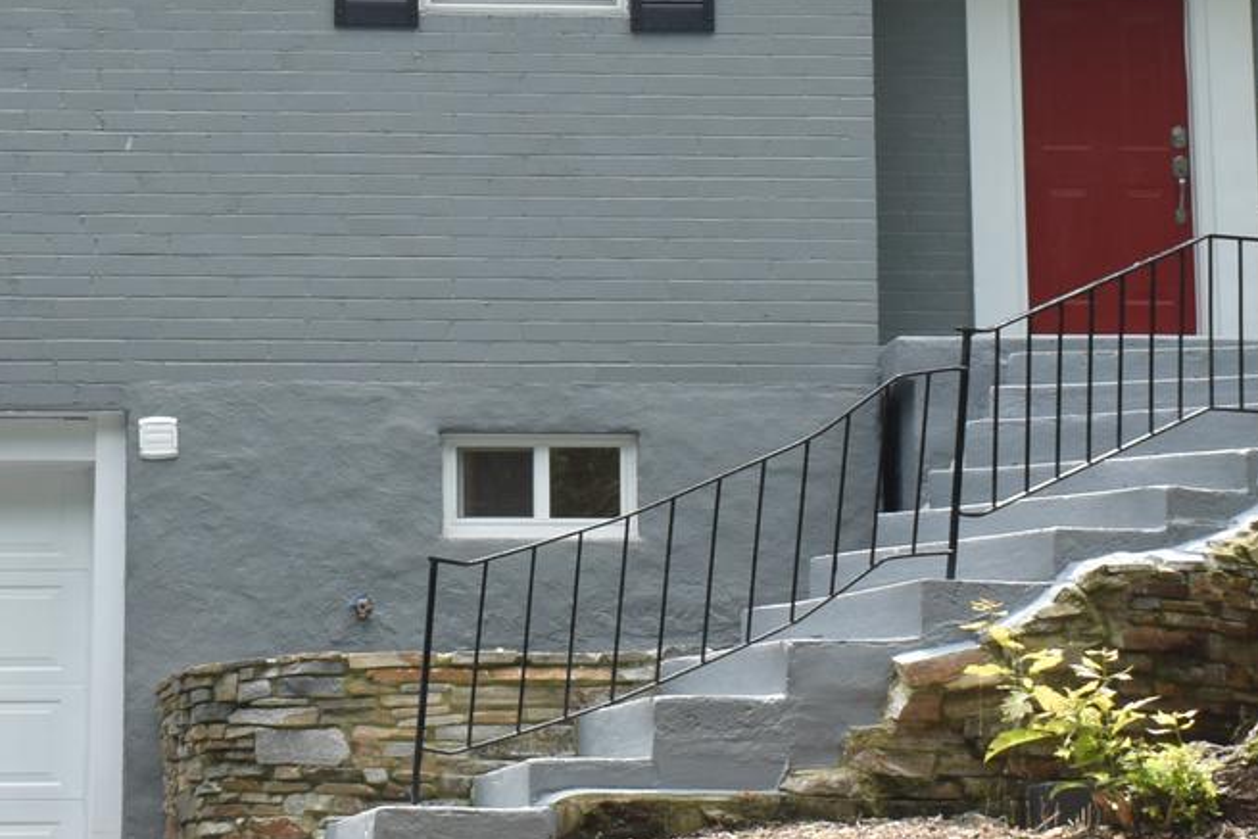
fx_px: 4423
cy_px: -147
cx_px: 488
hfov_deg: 16.2
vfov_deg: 10.7
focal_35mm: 127
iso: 280
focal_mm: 27
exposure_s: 1/250
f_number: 8
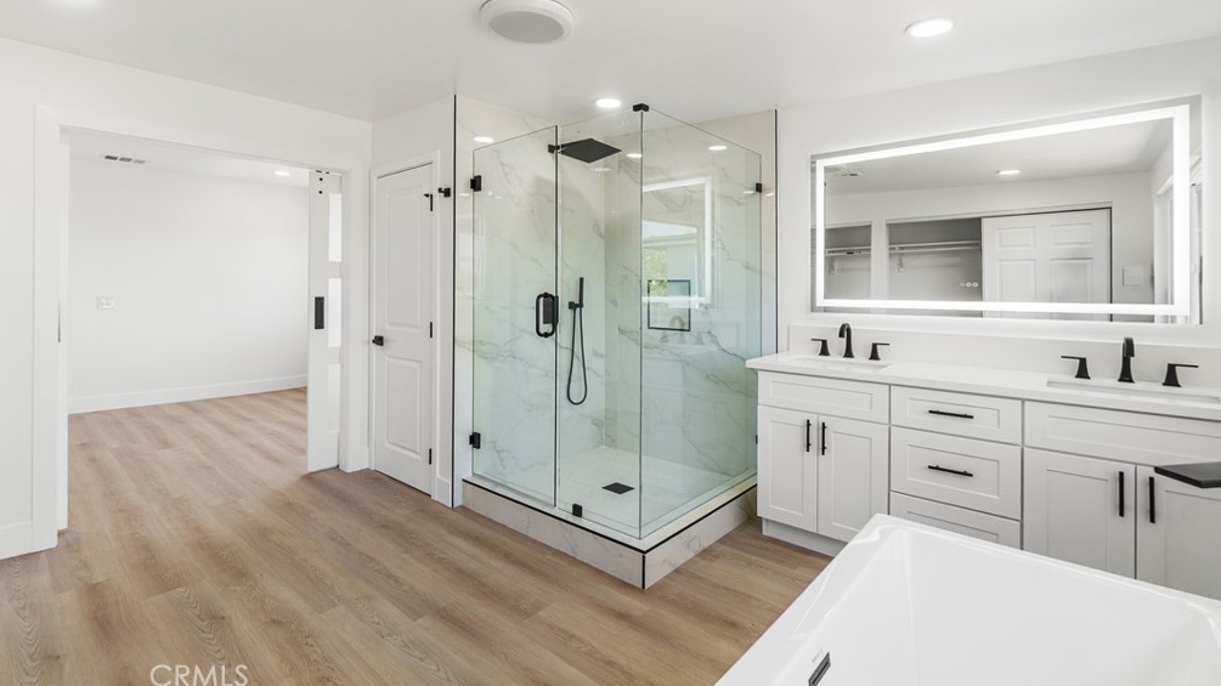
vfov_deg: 66.5
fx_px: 518
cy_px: 279
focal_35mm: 16
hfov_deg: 99.4
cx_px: 607
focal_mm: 10
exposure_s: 1/30
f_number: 7.1
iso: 320
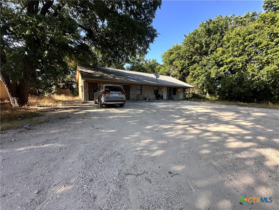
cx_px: 140
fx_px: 113
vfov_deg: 85.7
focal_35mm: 14
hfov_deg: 102.1
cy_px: 105
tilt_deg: -5.5
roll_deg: -0.7
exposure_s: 1/354
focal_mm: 2.22
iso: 40
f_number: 2.2
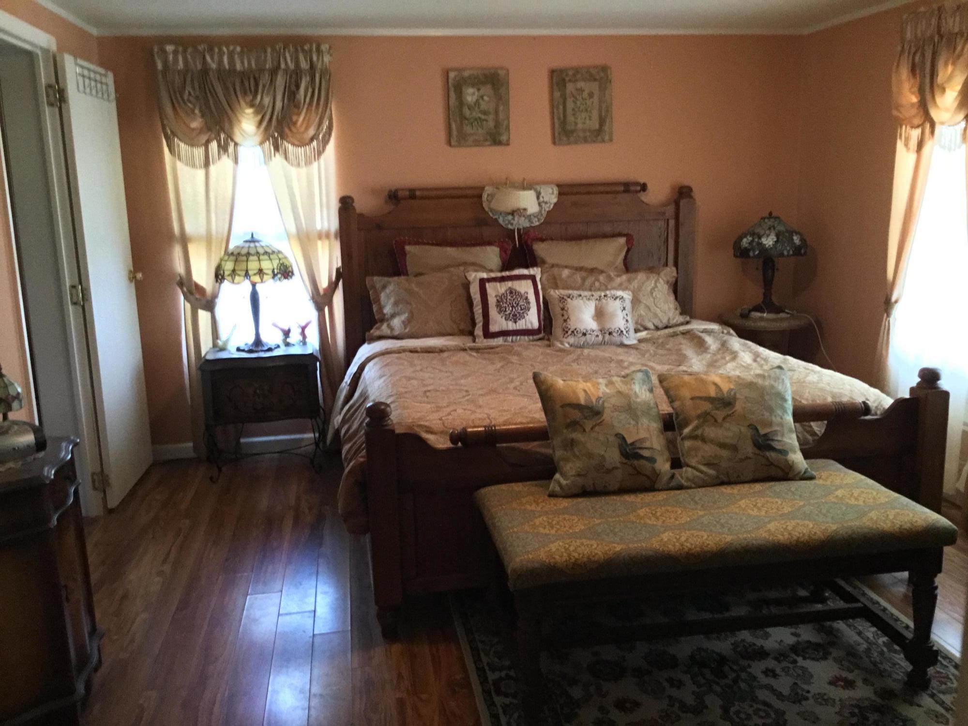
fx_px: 867
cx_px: 484
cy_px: 363
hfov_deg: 58.4
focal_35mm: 31
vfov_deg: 45.4
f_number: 2.4
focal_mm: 3.3
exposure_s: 1/15
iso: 250
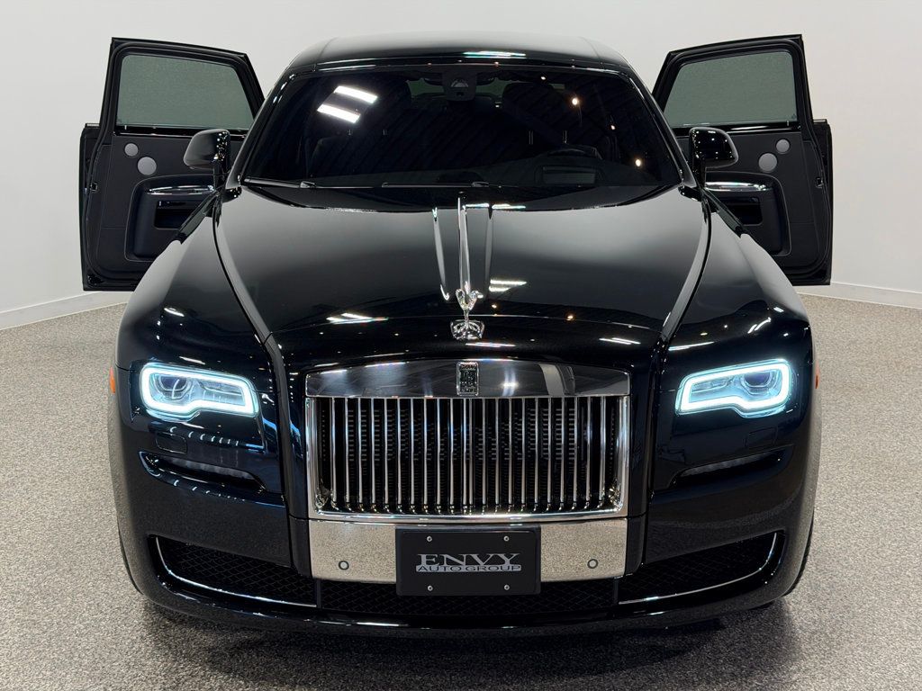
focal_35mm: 48
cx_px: 461
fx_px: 1278
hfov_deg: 39.7
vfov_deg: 30.3
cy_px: 346
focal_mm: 6.76
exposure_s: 1/223
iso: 160
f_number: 1.78
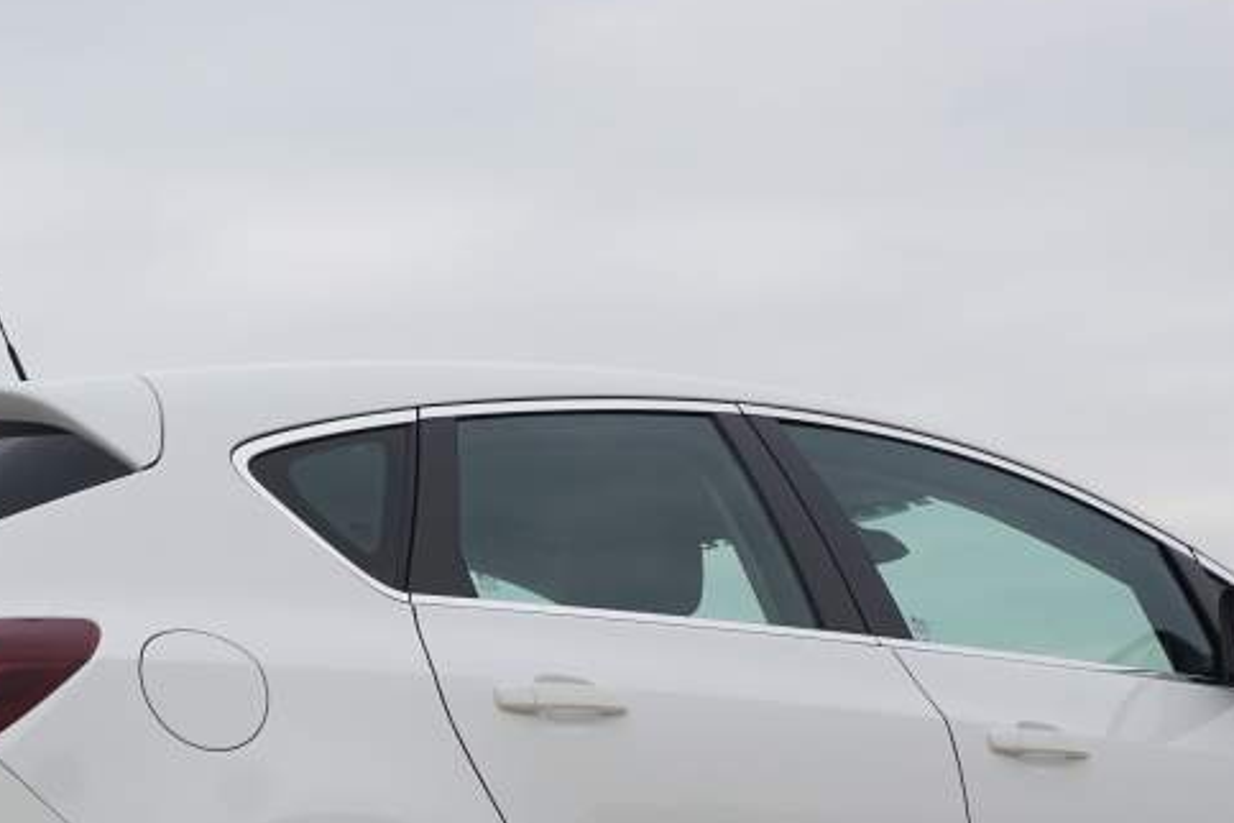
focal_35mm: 89
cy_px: 796
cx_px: 493
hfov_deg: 22.8
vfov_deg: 15.1
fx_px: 3050
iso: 400
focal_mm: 28
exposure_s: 1/400
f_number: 8
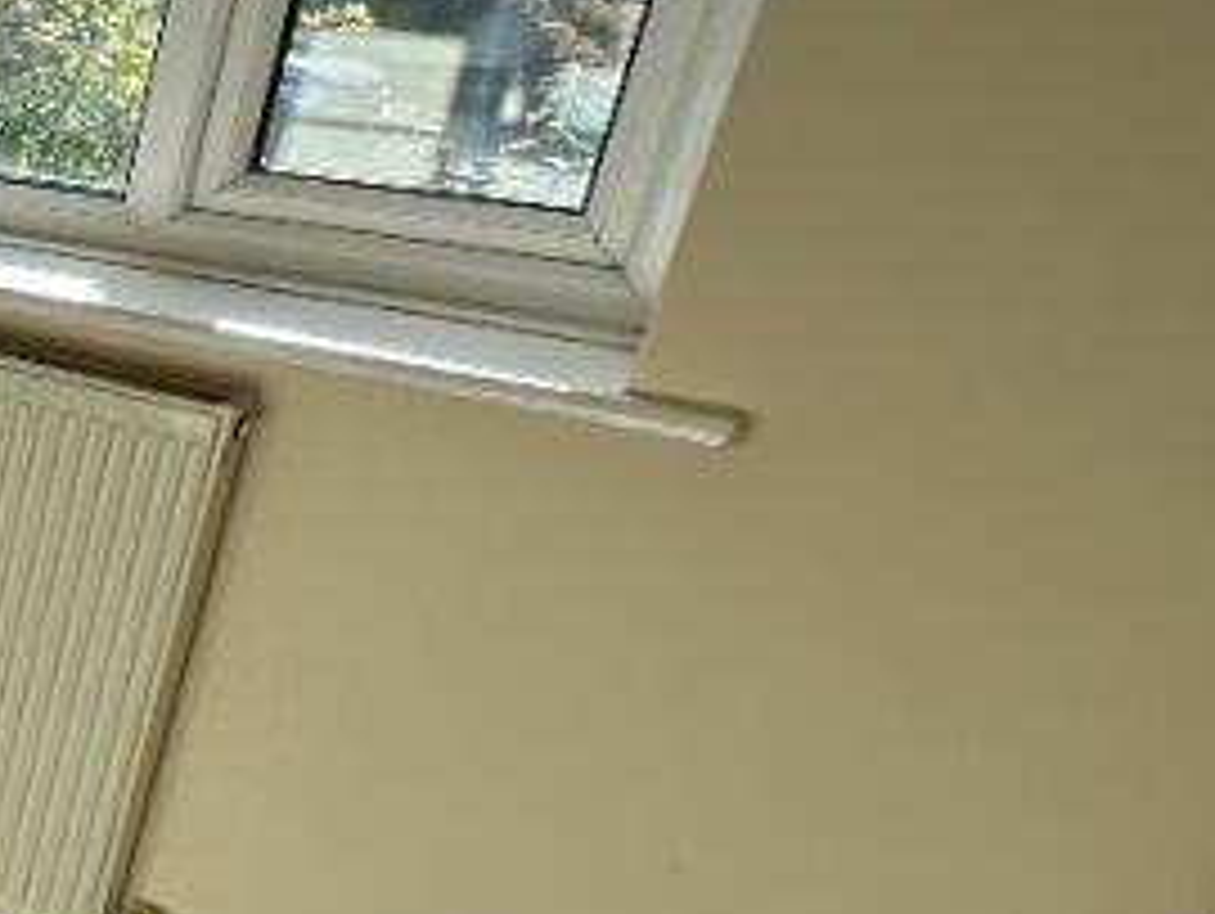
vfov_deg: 27.5
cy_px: 549
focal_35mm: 53
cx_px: -994
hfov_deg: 21.8
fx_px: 1862
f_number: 2.2
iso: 40
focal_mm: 2.22
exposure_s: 1/371
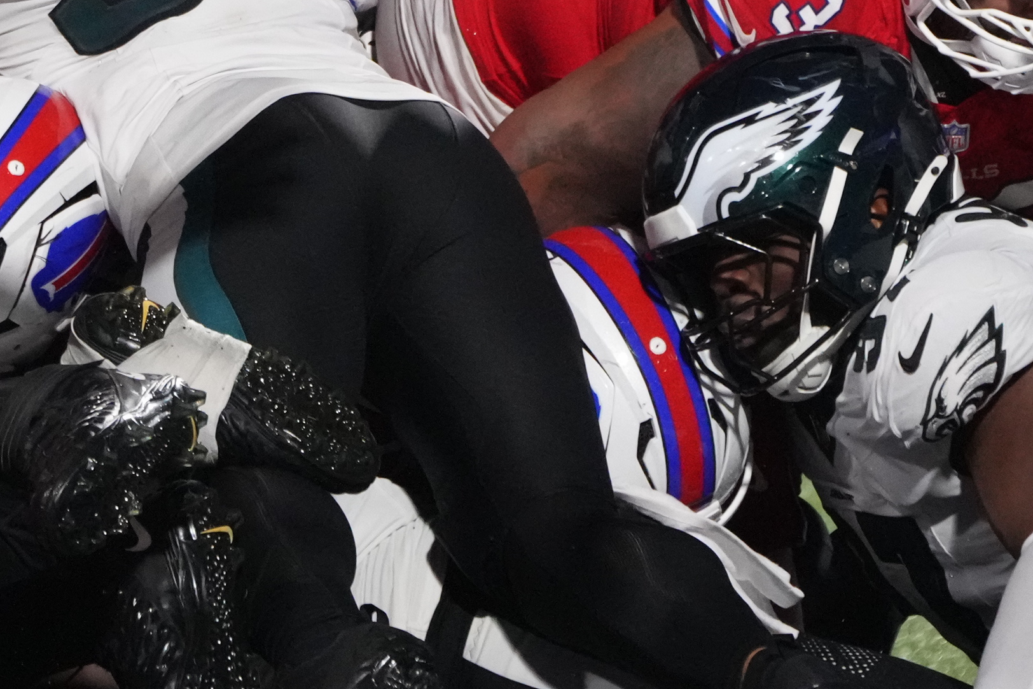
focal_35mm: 965
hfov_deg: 2.1
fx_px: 27683
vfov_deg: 1.4
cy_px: -255
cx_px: 214
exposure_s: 1/1600
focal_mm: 279
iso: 6400
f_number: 5.6
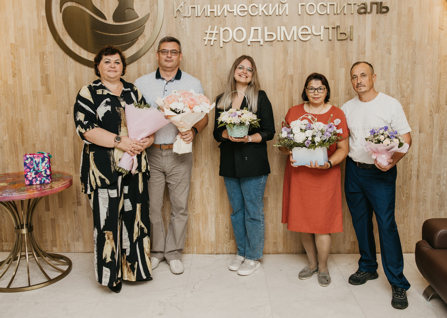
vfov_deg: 37.3
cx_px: 218
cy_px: 136
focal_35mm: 37
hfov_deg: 51.0
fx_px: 469
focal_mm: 29
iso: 200
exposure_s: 1/160
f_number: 4
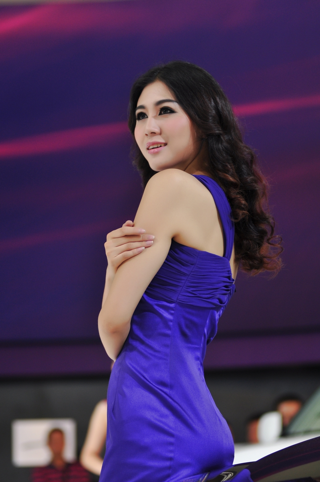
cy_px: 241
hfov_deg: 10.6
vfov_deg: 15.9
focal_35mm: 129
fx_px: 1724
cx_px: 160
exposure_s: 1/160
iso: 250
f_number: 2.8
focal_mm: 86
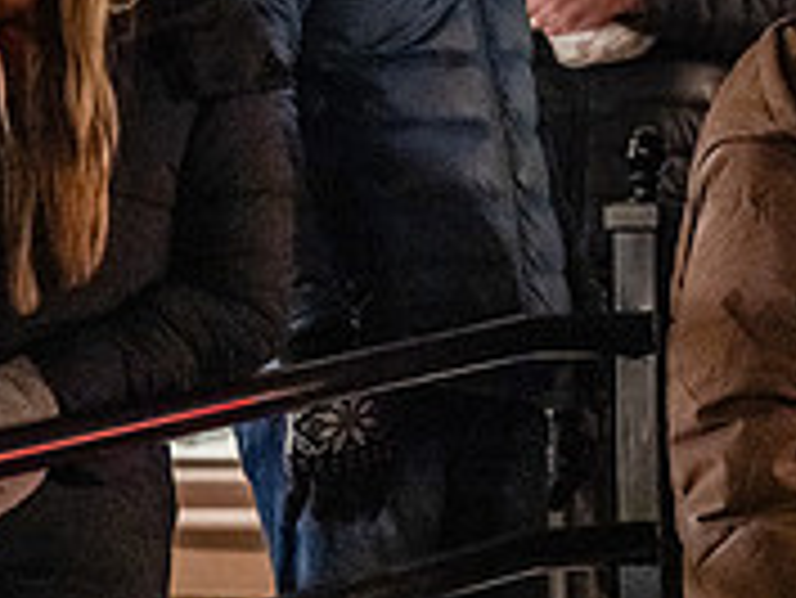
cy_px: -83
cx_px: 742
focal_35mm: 274
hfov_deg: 7.2
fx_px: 6305
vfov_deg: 5.4
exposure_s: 1/160
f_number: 2.8
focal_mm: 87
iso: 8000
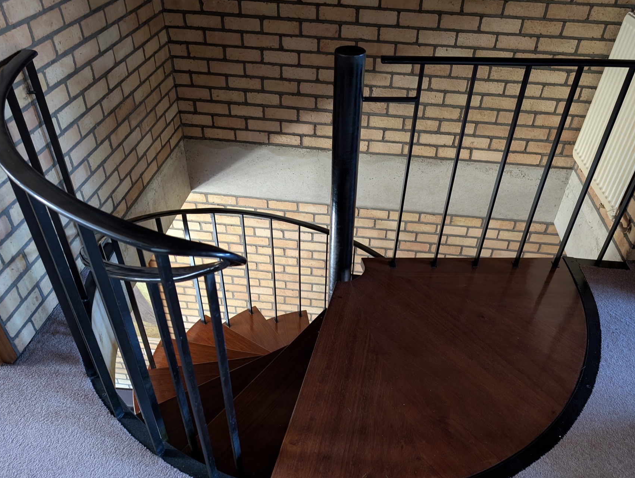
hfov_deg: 65.3
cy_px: 256
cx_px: 322
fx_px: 496
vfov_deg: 51.4
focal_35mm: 27
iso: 393
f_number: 1.68
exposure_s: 1/39.8
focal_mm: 6.9
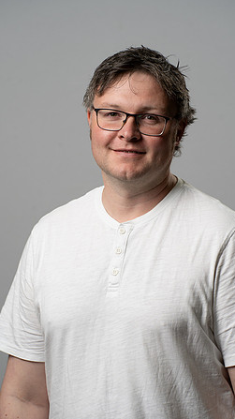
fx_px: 1919
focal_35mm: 173
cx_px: 125
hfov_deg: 7.0
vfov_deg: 12.4
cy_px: 209
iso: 160
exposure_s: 1/160
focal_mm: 164
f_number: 7.1
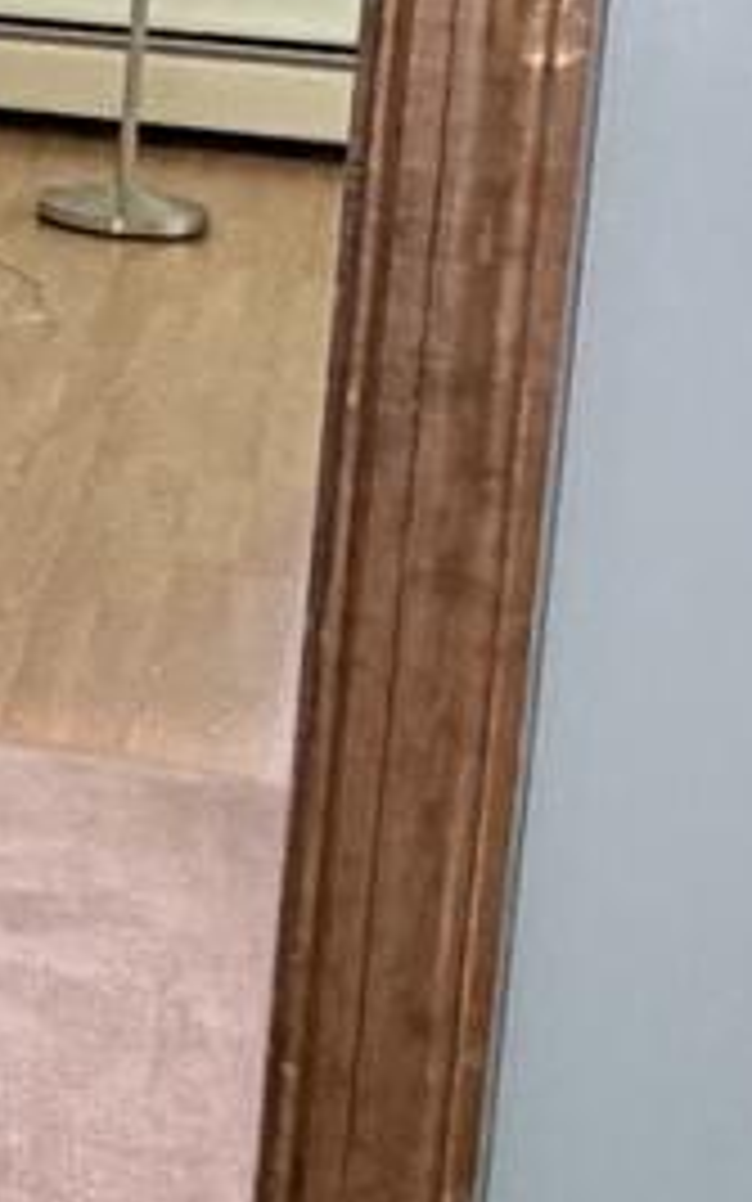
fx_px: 3736
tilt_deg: -6.1
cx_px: -1851
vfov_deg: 17.7
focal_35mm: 114
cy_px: -90
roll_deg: -0.3
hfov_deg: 8.5
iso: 200
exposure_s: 1/60
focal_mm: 2.22
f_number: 2.2
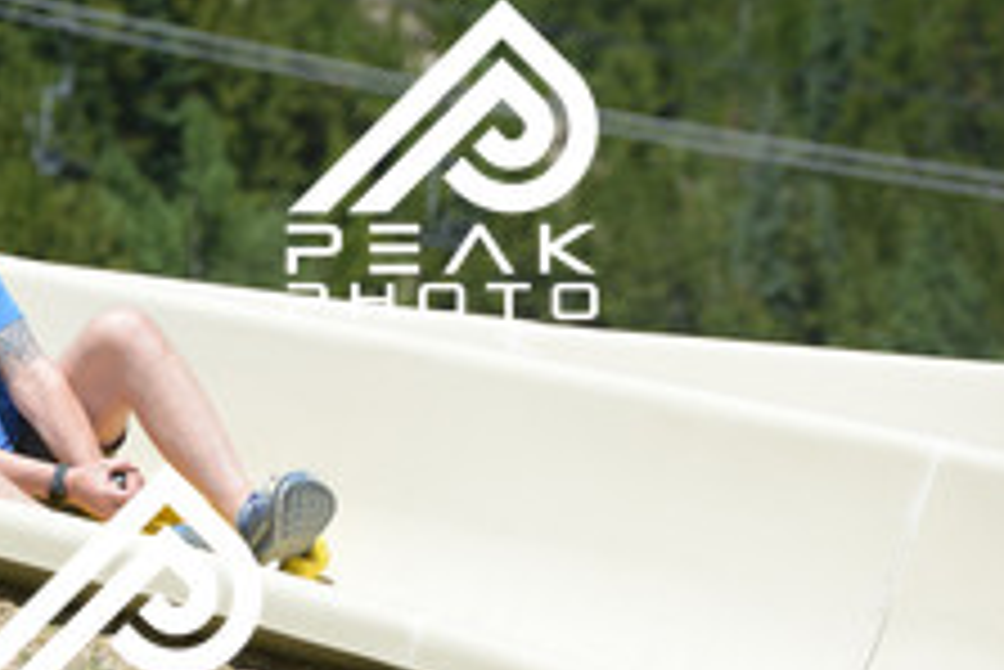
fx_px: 9767
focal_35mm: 350
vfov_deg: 3.9
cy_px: 596
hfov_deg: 5.9
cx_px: 126
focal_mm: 195
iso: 400
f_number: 6.3
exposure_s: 1/1250
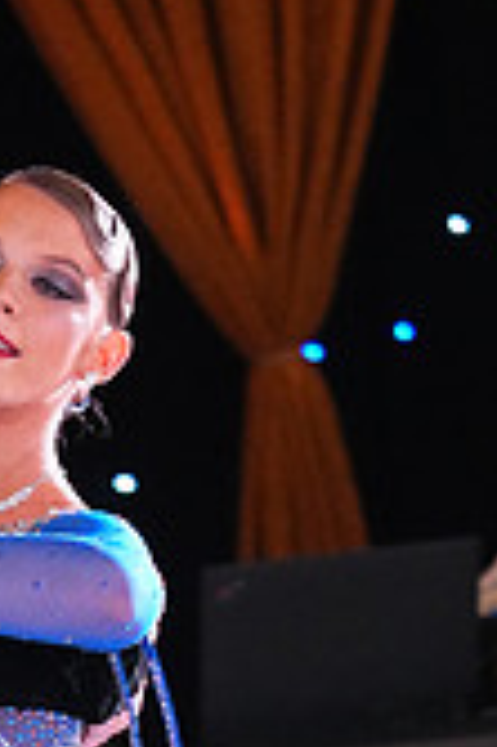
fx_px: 11599
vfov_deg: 3.7
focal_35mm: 559
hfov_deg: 2.5
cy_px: 1127
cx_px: 43
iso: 8000
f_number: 4
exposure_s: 1/400
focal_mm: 161
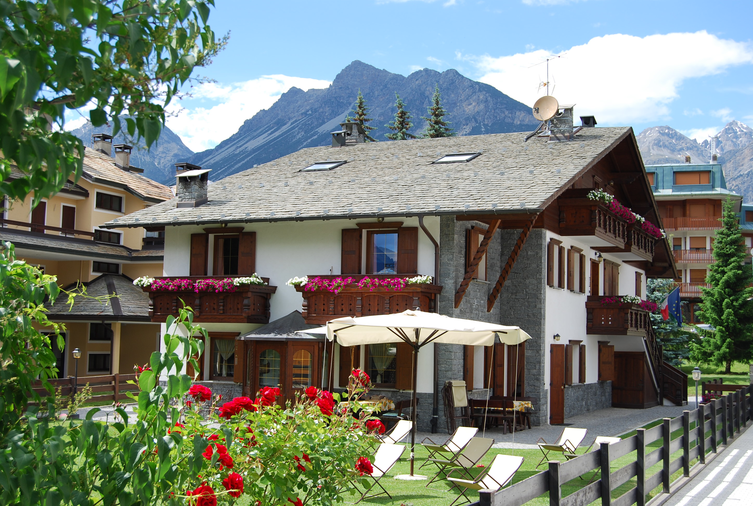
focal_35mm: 46
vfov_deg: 29.1
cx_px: 376
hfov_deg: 42.2
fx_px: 975
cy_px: 253
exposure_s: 1/200
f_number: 7.1
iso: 100
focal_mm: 31
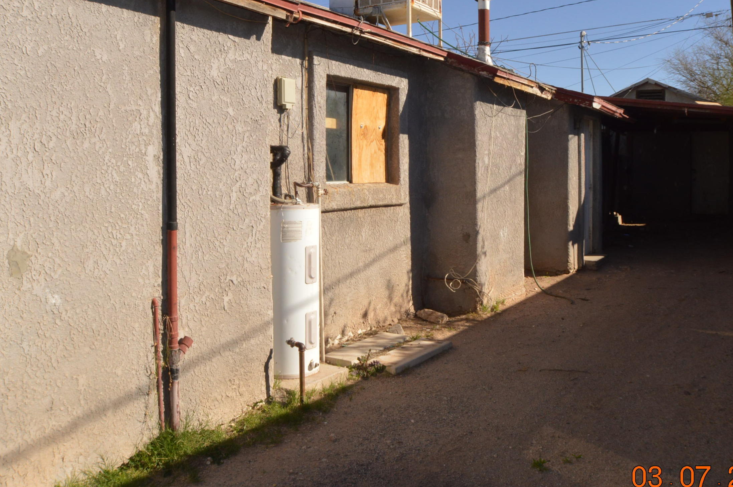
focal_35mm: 41
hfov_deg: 47.4
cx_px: 383
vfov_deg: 32.5
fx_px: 834
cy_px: 193
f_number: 16
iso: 400
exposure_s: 1/200
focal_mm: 20
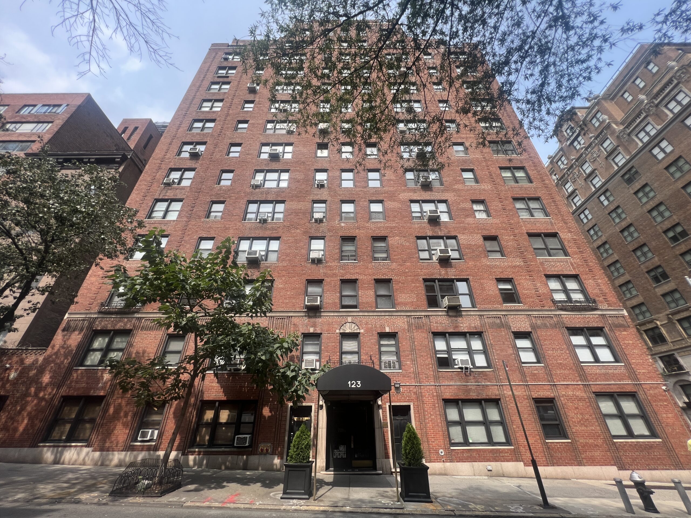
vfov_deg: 89.9
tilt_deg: +30.1
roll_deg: +0.1
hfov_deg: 106.2
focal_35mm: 13
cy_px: 259
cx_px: 346
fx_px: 260
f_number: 1.8
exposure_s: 1/677
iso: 32
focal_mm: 1.57
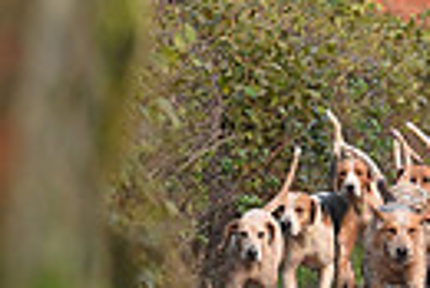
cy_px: -63
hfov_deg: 2.3
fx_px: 10642
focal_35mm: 890
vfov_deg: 1.5
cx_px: 870
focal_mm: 200
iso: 1250
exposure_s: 1/1000
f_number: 3.5
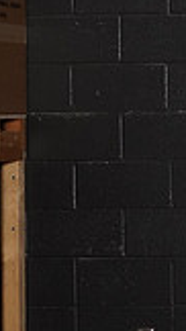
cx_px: 570
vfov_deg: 15.9
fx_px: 1185
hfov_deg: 7.7
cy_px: 109
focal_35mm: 135
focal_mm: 24
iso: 800
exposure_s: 1/125
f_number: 8
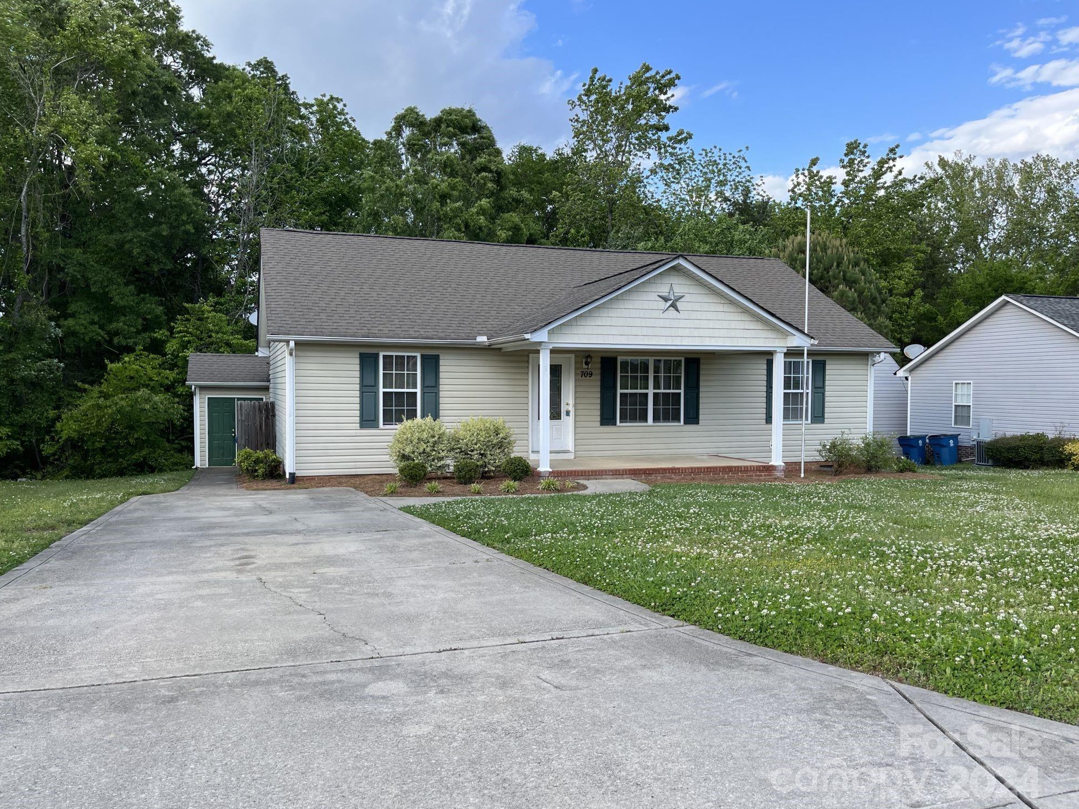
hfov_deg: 65.3
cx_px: 520
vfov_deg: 51.4
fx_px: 842
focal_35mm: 27
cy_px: 408
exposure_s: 1/943
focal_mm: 5.1
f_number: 1.6
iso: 50
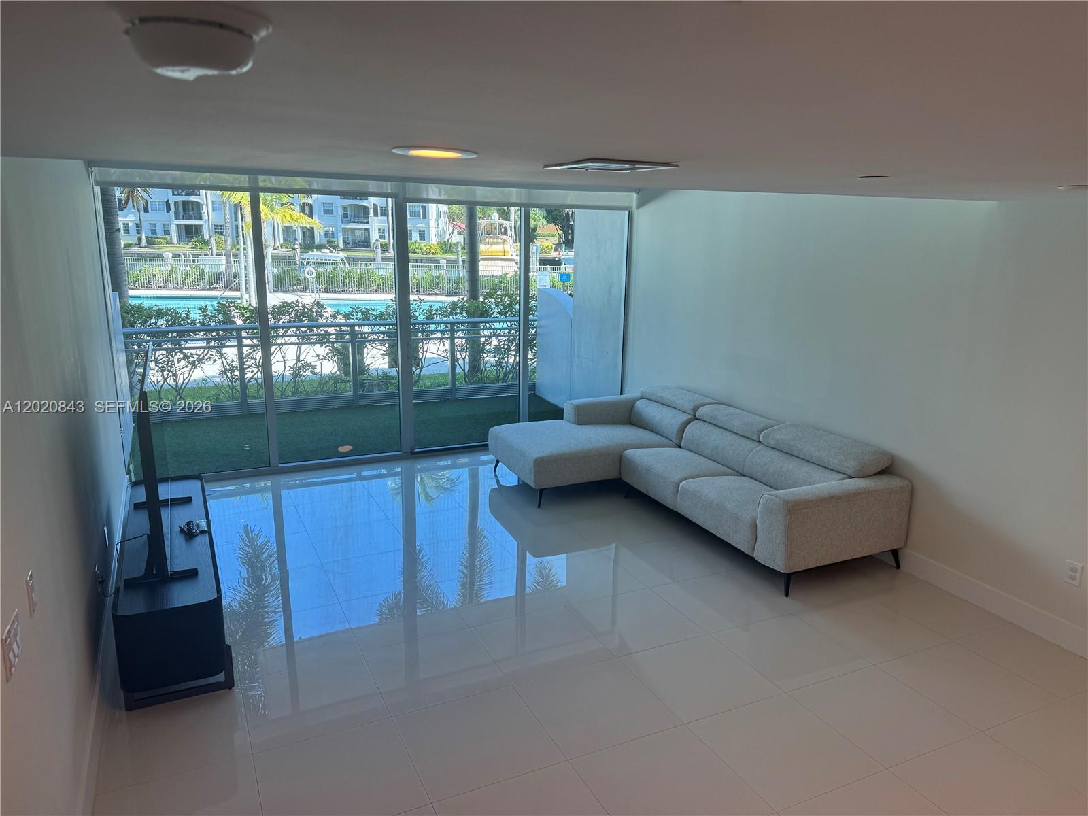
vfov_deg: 56.8
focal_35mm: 24
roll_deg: -0.2
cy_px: 408
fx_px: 754
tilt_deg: -14.1
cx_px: 544
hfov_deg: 71.6
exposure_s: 1/205
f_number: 1.78
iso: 64
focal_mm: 6.76
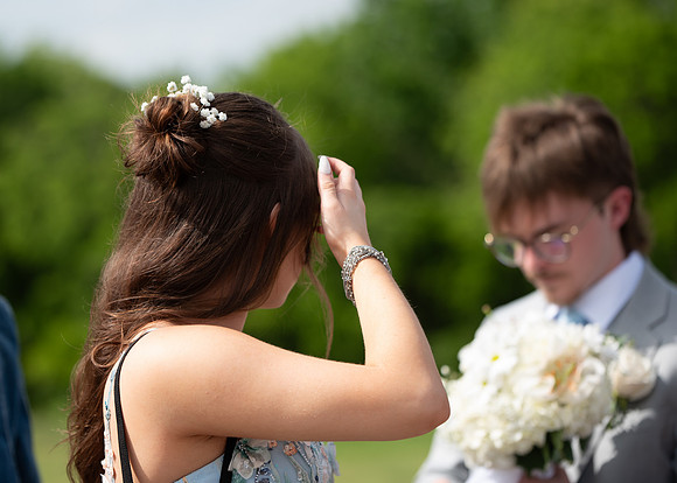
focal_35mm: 134
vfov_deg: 10.7
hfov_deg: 15.0
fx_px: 2571
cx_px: 256
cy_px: 203
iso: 100
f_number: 2.8
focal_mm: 110
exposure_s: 1/1600
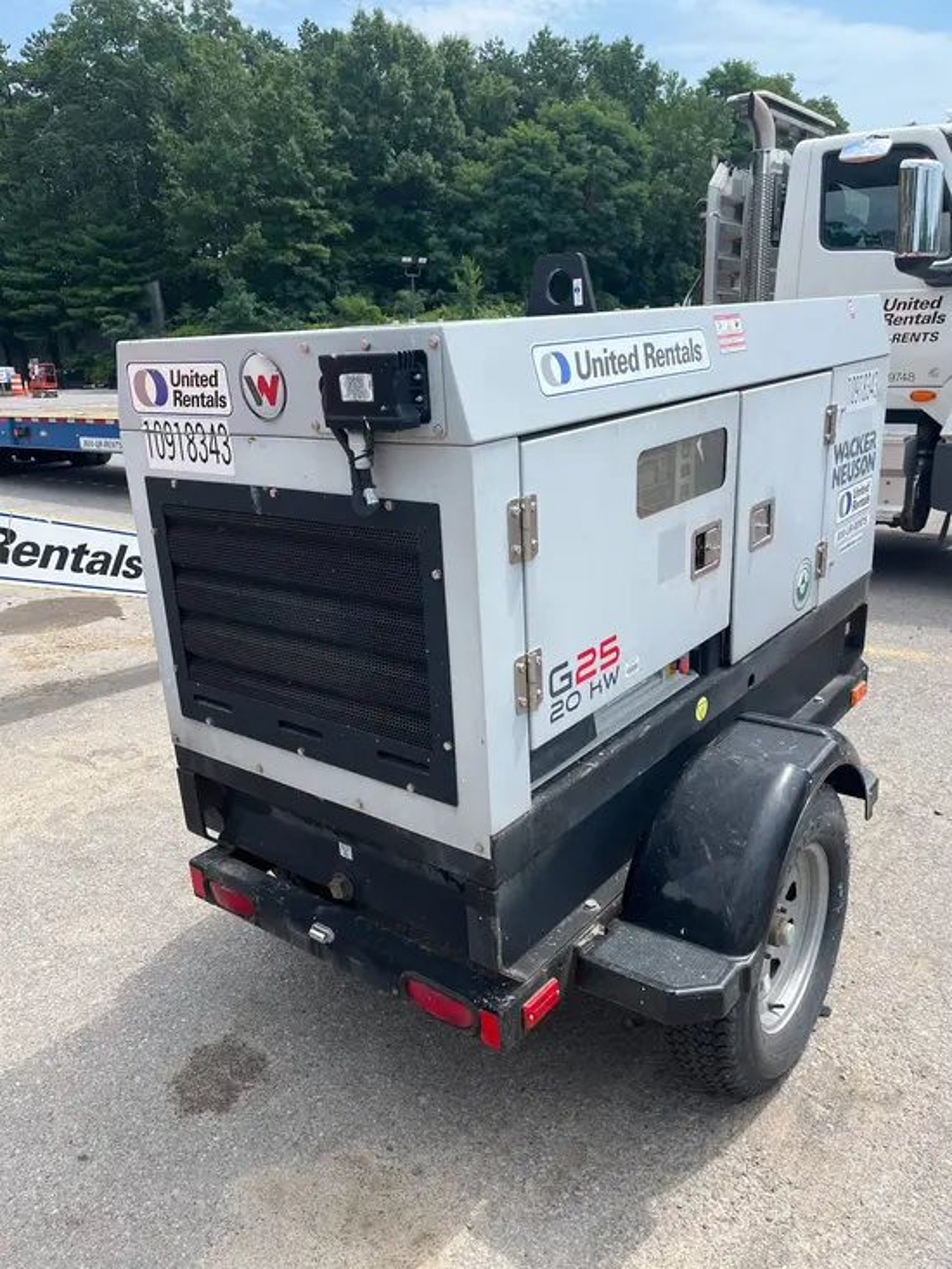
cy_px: 634
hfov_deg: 53.1
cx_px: 476
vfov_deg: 67.3
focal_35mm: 26
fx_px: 953
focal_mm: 5.1
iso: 50
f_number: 1.6
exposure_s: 1/2358
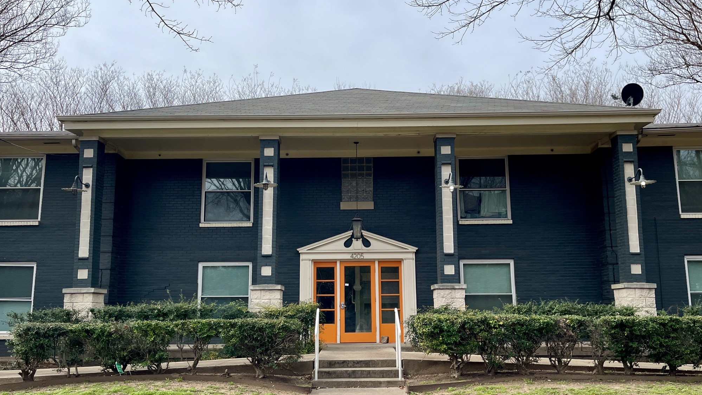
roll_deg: -1.6
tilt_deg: +9.6
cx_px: 349
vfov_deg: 41.5
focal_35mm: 28
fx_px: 521
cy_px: 205
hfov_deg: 67.9
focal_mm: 5.1
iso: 32
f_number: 1.6
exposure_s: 1/3344
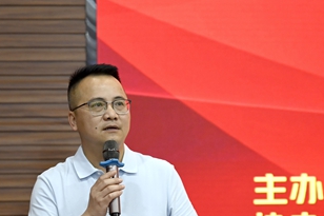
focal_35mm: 156
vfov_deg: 8.8
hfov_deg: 13.2
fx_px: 1403
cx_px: 125
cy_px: 146
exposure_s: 1/100
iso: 1600
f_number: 3.2
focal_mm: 75
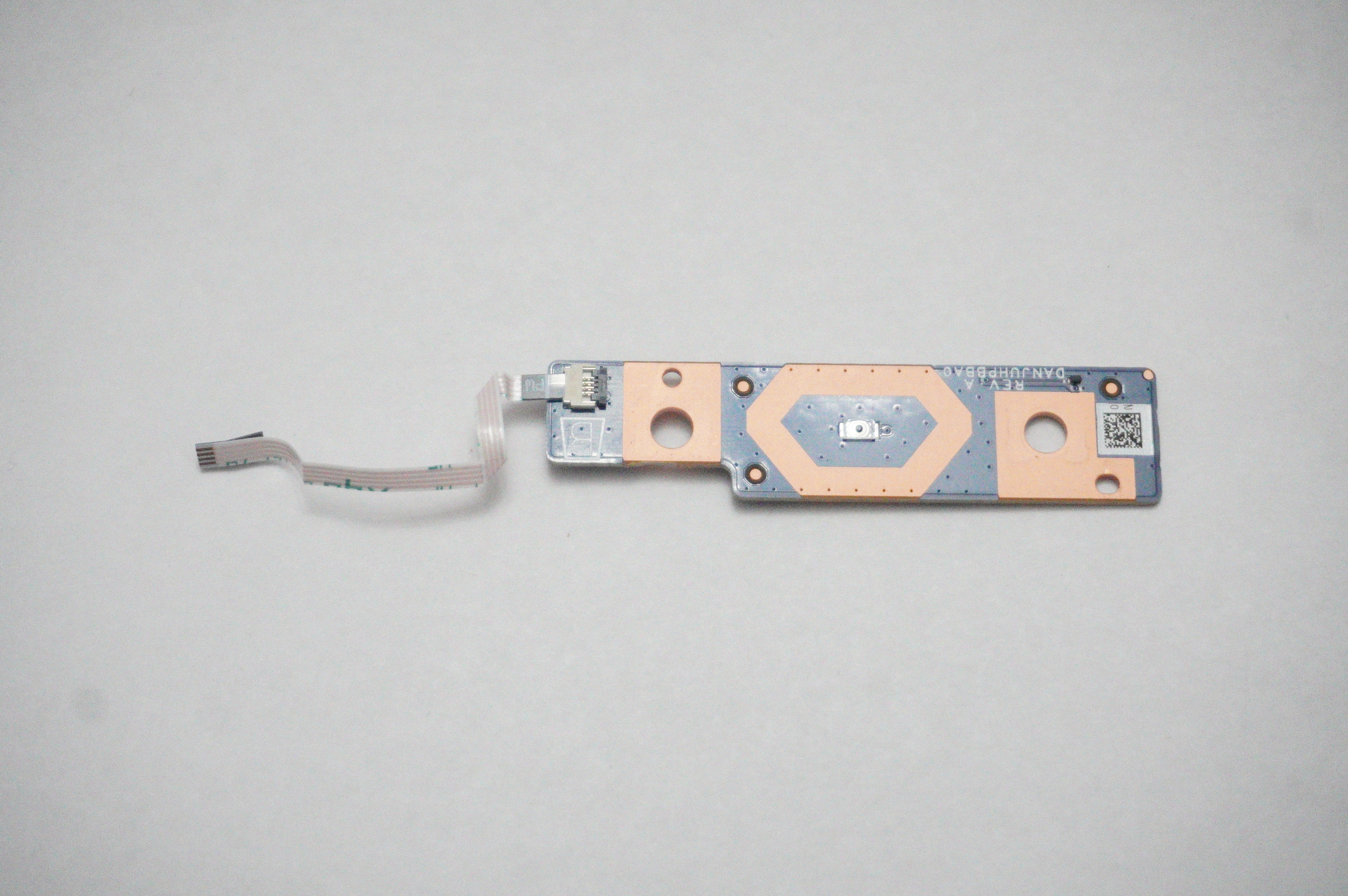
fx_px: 2637
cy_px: 448
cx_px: 674
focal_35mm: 70
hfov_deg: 28.7
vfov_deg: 19.3
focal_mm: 47
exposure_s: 1/200
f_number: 5.6
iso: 12800
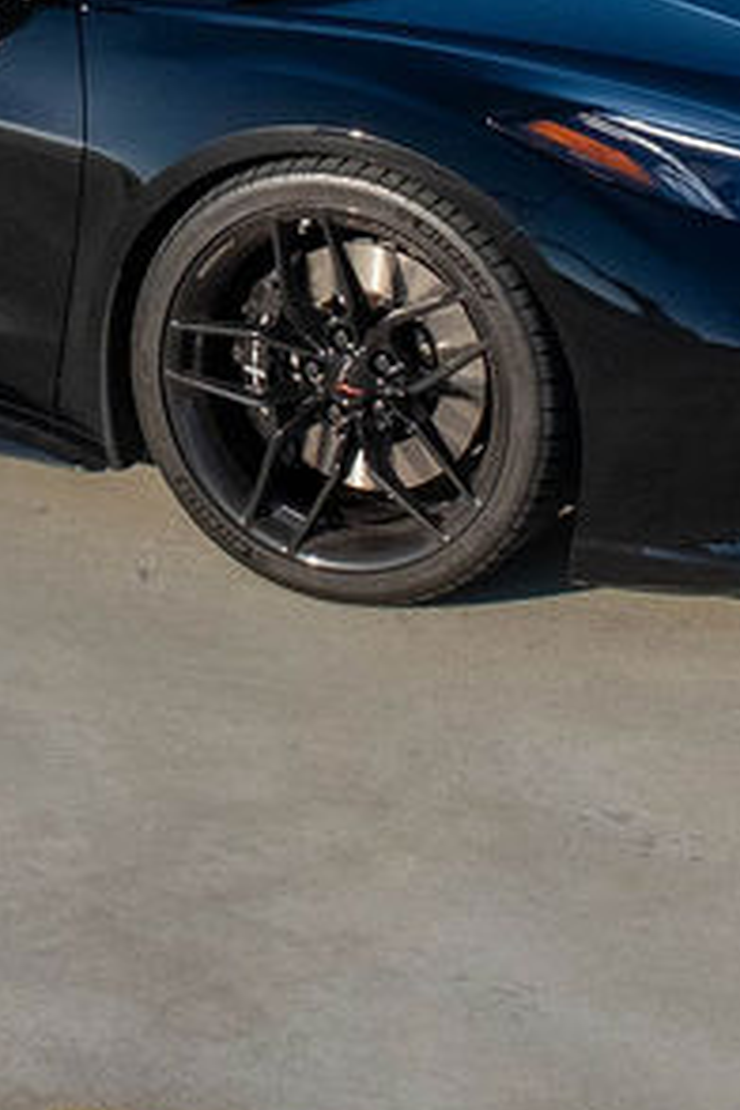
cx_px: -45
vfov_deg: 12.8
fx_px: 4840
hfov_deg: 8.7
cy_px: -227
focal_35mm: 157
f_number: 7.1
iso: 400
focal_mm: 20
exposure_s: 1/2000
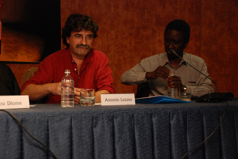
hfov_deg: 28.0
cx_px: 119
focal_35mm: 72
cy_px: 80
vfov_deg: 19.0
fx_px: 477
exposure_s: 1/60
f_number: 4.8
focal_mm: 48
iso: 400
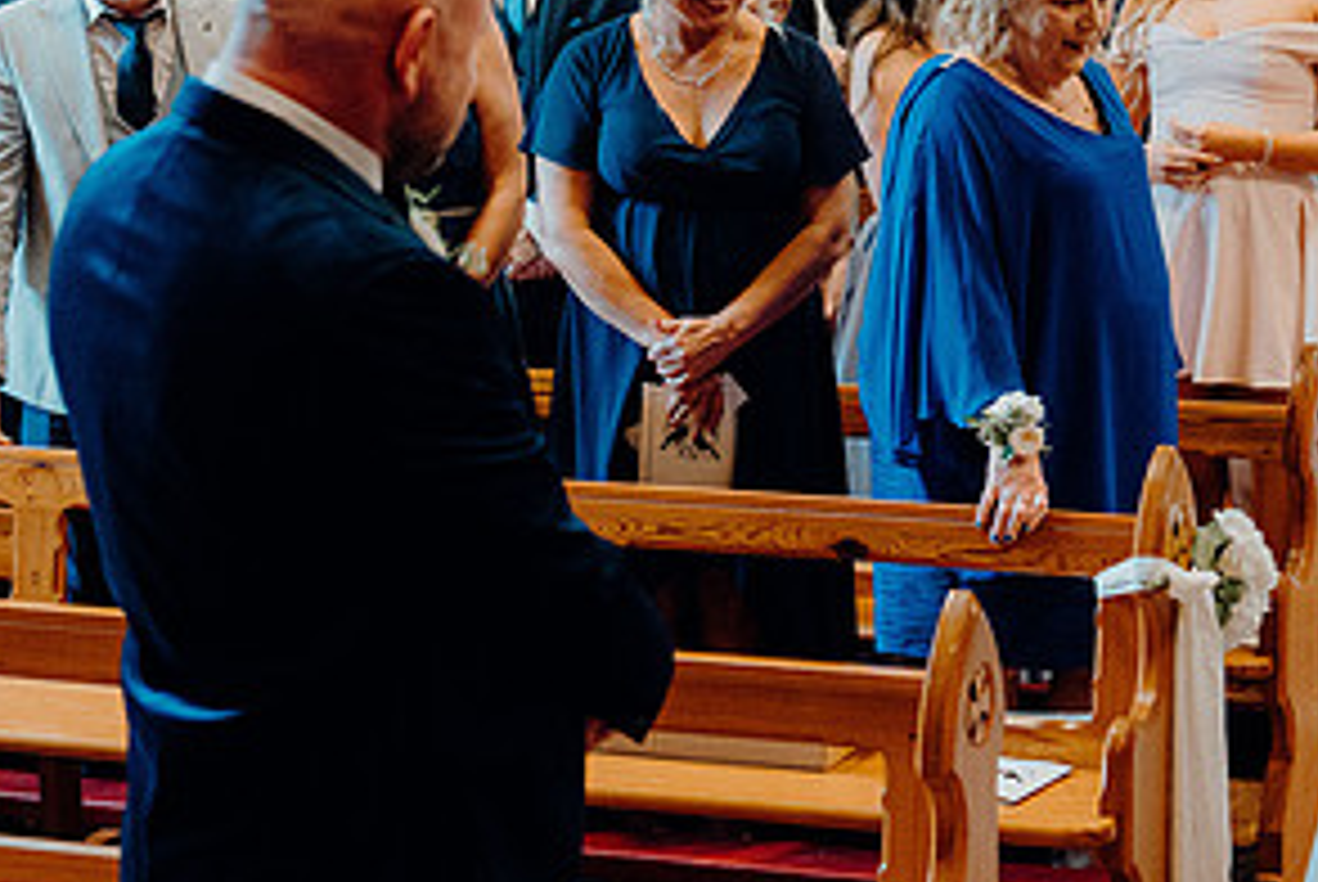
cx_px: 954
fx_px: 3408
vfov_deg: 14.7
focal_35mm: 93
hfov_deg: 21.7
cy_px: 470
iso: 4000
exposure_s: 1/160
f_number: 3.2
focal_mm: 47
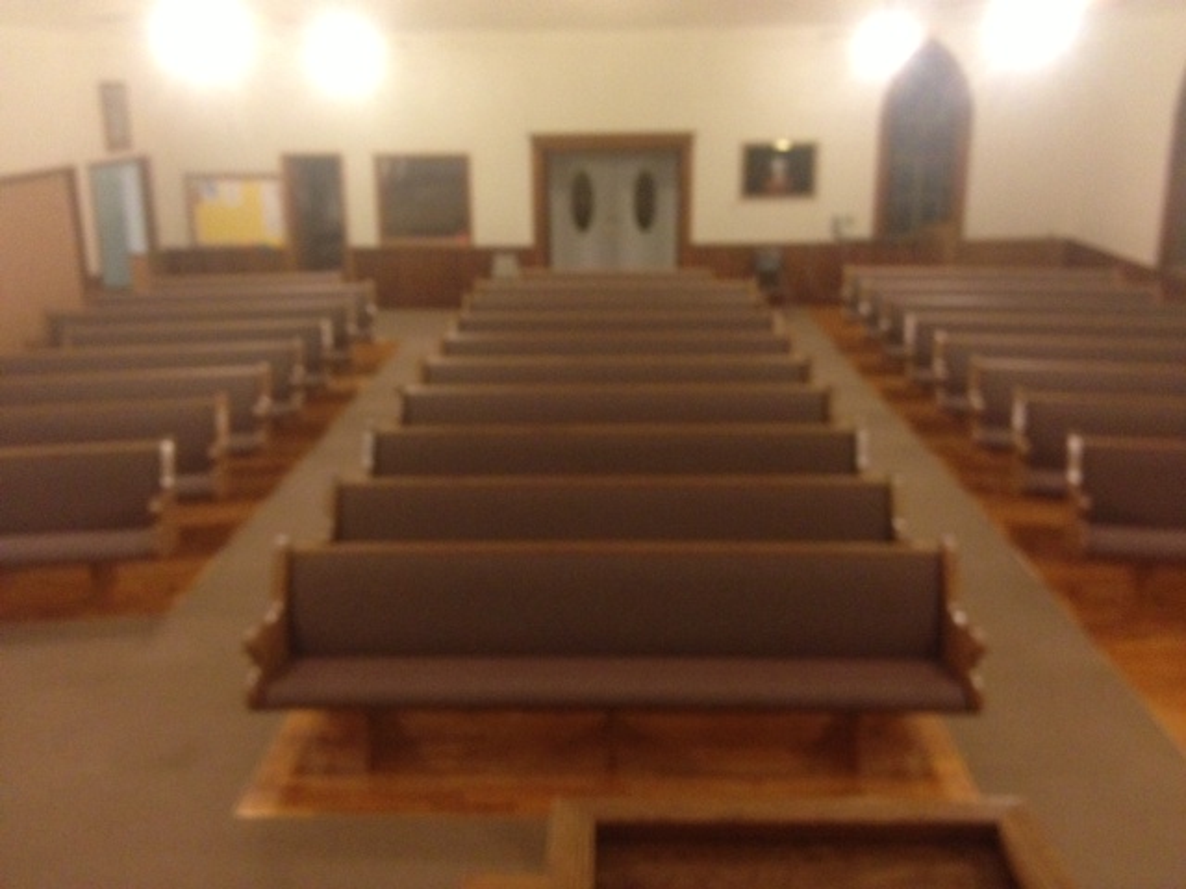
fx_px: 1199
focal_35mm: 35
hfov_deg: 52.6
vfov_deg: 40.7
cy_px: 444
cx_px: 593
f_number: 2.4
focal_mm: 4.28
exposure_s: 1/20
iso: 400
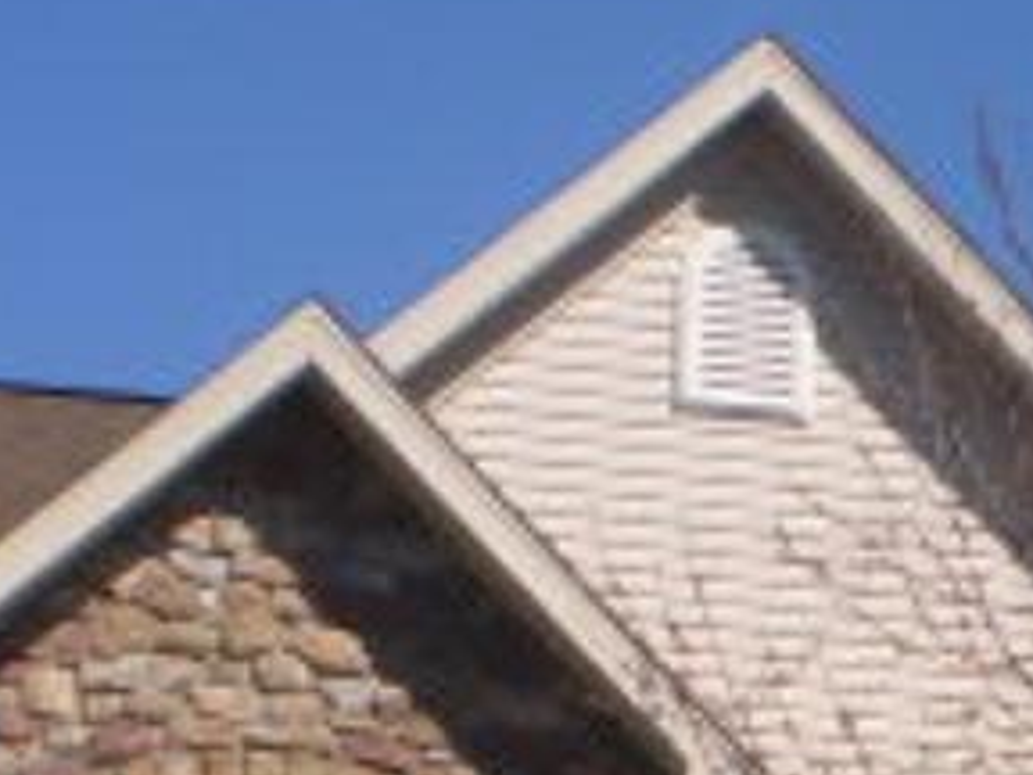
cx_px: 1162
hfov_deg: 10.8
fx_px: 5372
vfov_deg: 8.1
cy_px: 1195
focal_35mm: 180
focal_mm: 6.3
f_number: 4.6
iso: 64
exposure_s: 1/800
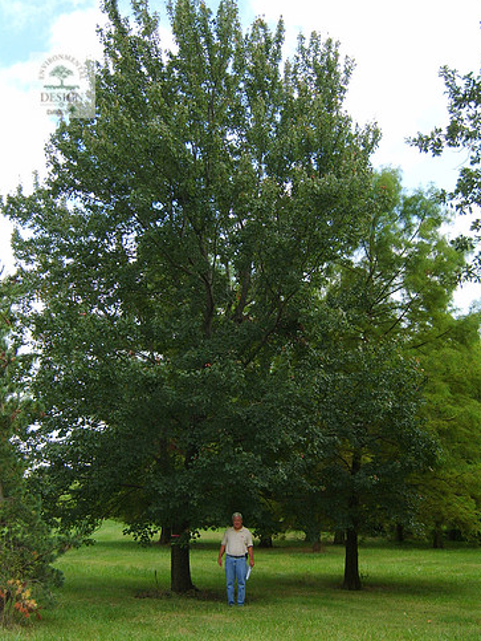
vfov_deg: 44.6
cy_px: 368
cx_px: 246
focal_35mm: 42
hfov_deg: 34.4
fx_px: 777
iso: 50
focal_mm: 7.4
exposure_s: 1/350
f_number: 2.8
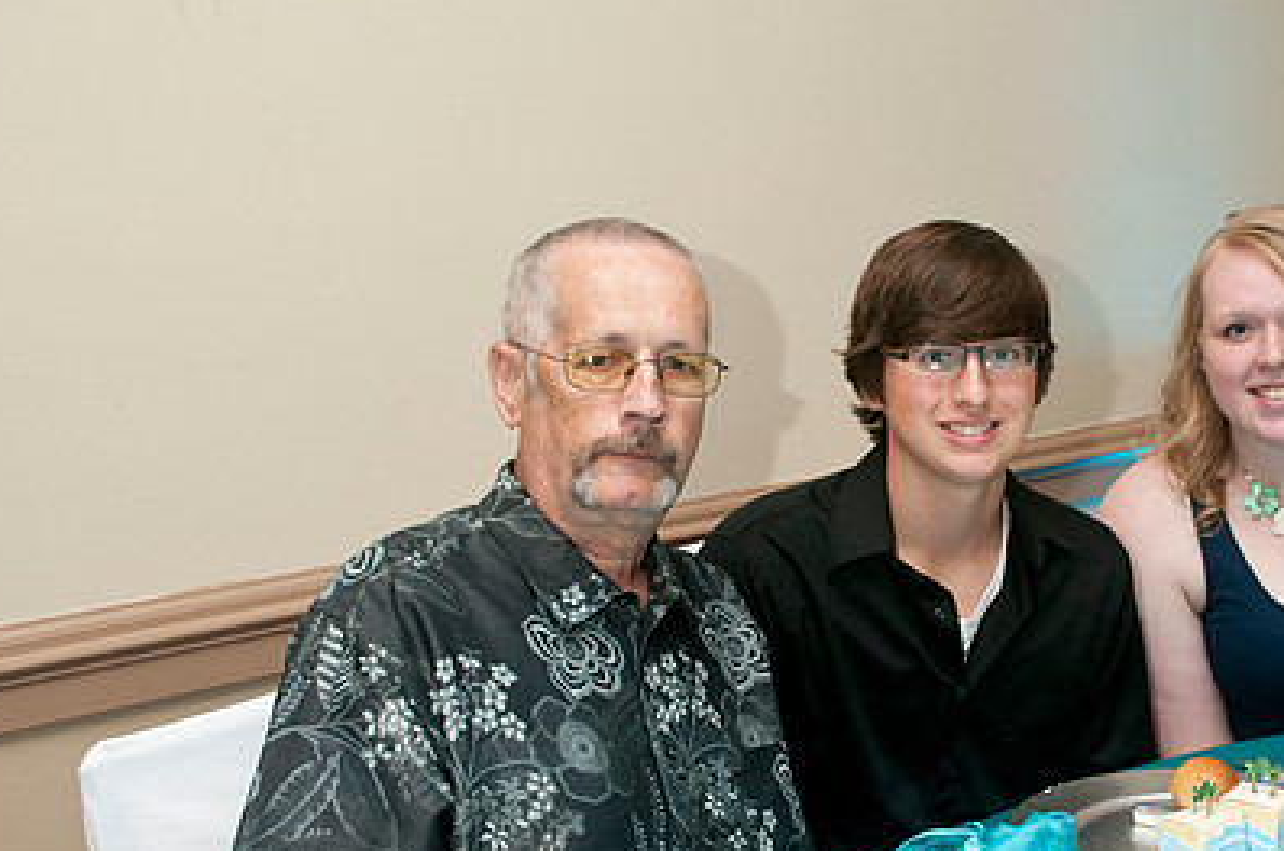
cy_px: 510
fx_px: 2029
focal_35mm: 57
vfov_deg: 23.6
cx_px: 889
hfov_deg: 34.7
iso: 400
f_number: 5.6
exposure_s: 1/160
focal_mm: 26
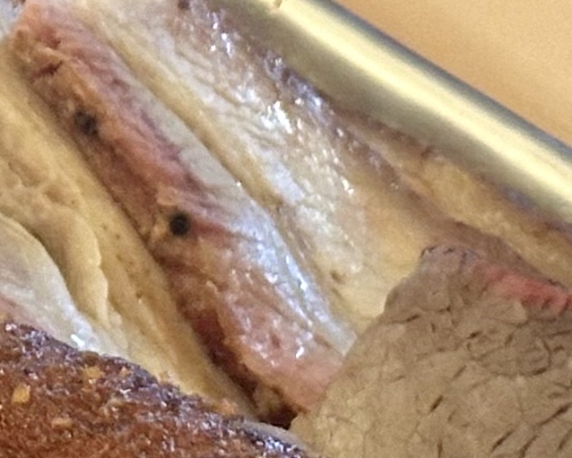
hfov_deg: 6.3
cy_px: 187
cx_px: -628
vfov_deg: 5.2
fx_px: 5013
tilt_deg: -32.4
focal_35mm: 296
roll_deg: -3.4
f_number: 1.78
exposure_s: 1/34
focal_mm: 6.86
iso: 400
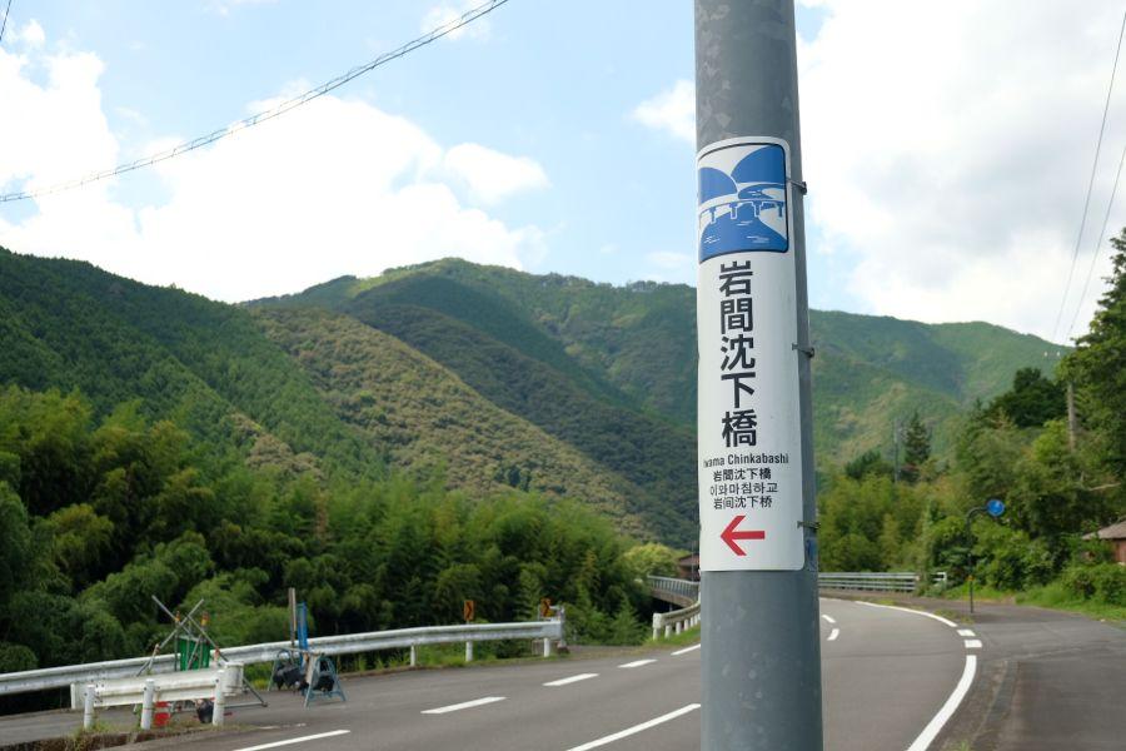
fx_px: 1126
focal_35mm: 36
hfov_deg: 53.1
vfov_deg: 36.9
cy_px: 376
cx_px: 563
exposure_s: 1/1250
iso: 200
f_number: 3.2
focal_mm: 24.3
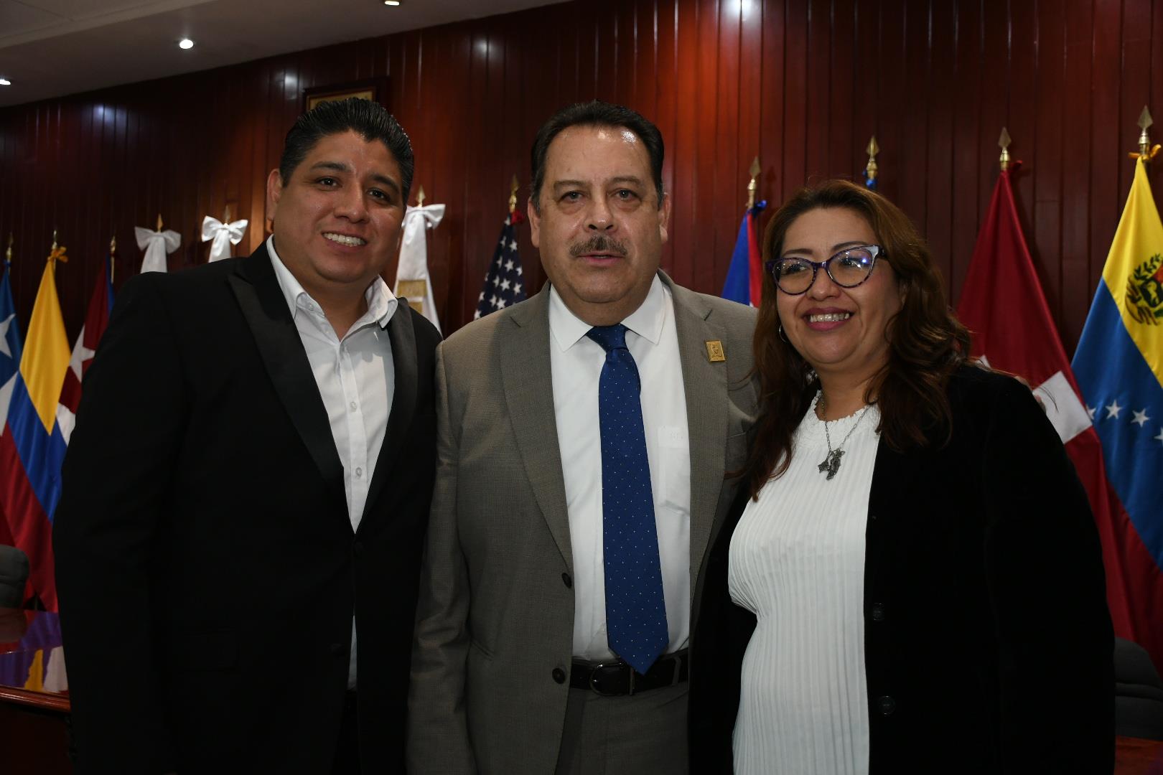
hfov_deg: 48.5
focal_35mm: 40
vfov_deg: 33.4
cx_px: 582
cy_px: 388
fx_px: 1292
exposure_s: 1/100
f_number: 4
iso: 1250
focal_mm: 27
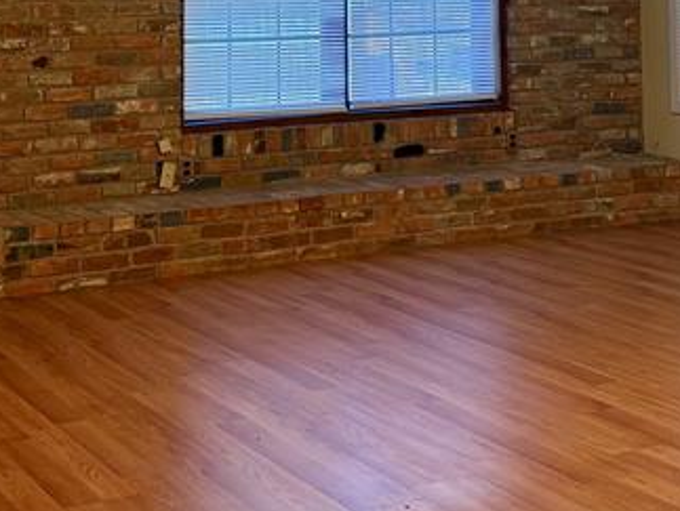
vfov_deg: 18.4
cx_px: 356
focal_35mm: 76
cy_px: -109
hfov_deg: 25.6
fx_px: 1495
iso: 200
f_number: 1.78
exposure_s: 1/138
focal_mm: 6.76
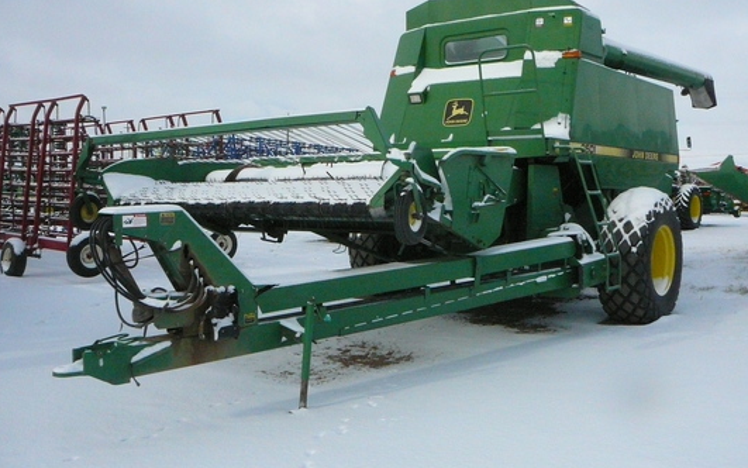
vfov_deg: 33.6
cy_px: 214
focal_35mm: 38
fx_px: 775
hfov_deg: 51.5
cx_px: 379
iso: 400
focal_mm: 5.2
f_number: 5
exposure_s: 1/2000
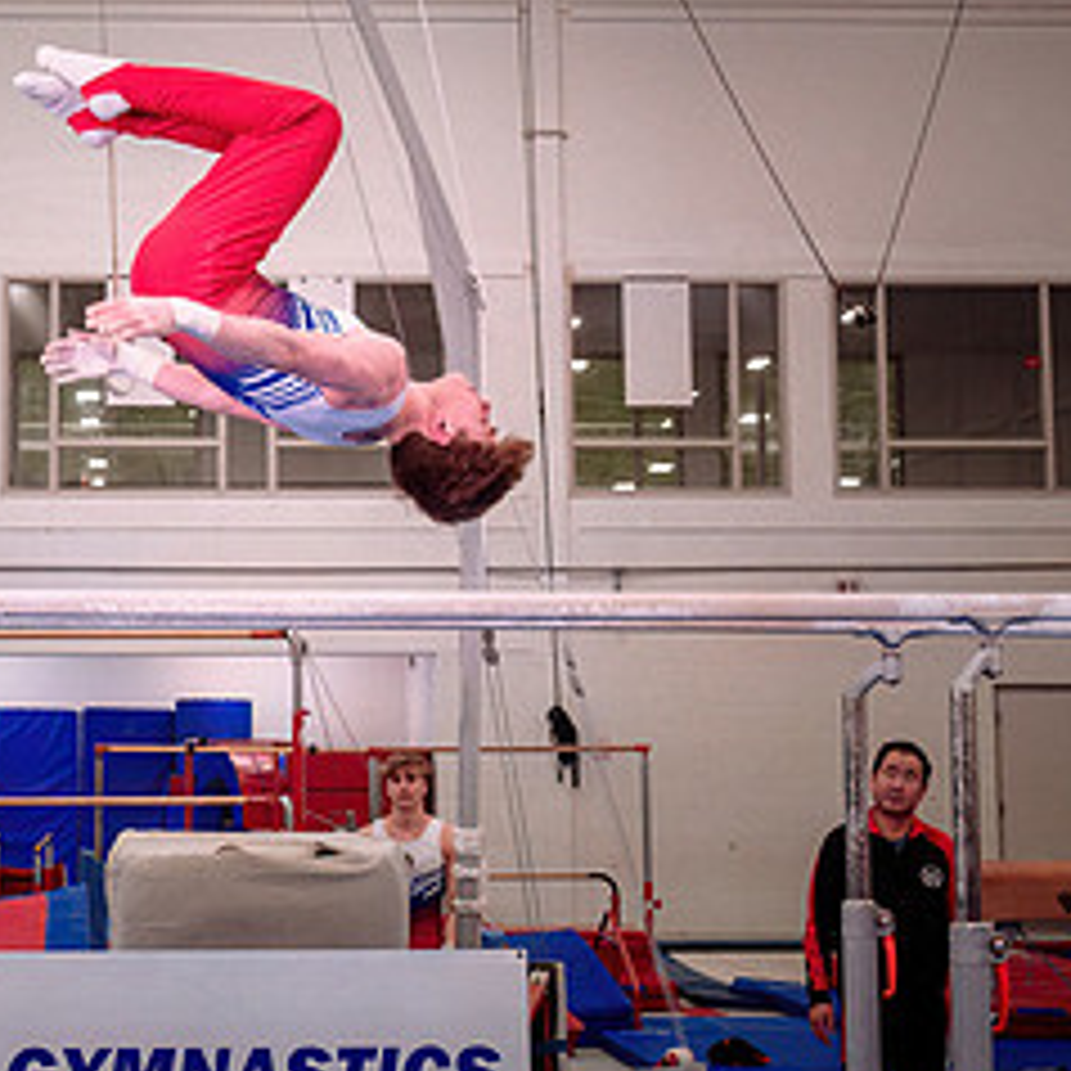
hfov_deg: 23.0
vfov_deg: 23.3
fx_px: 2590
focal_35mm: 74
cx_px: 205
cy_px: 452
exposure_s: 1/800
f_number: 2.8
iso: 1600
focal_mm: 28
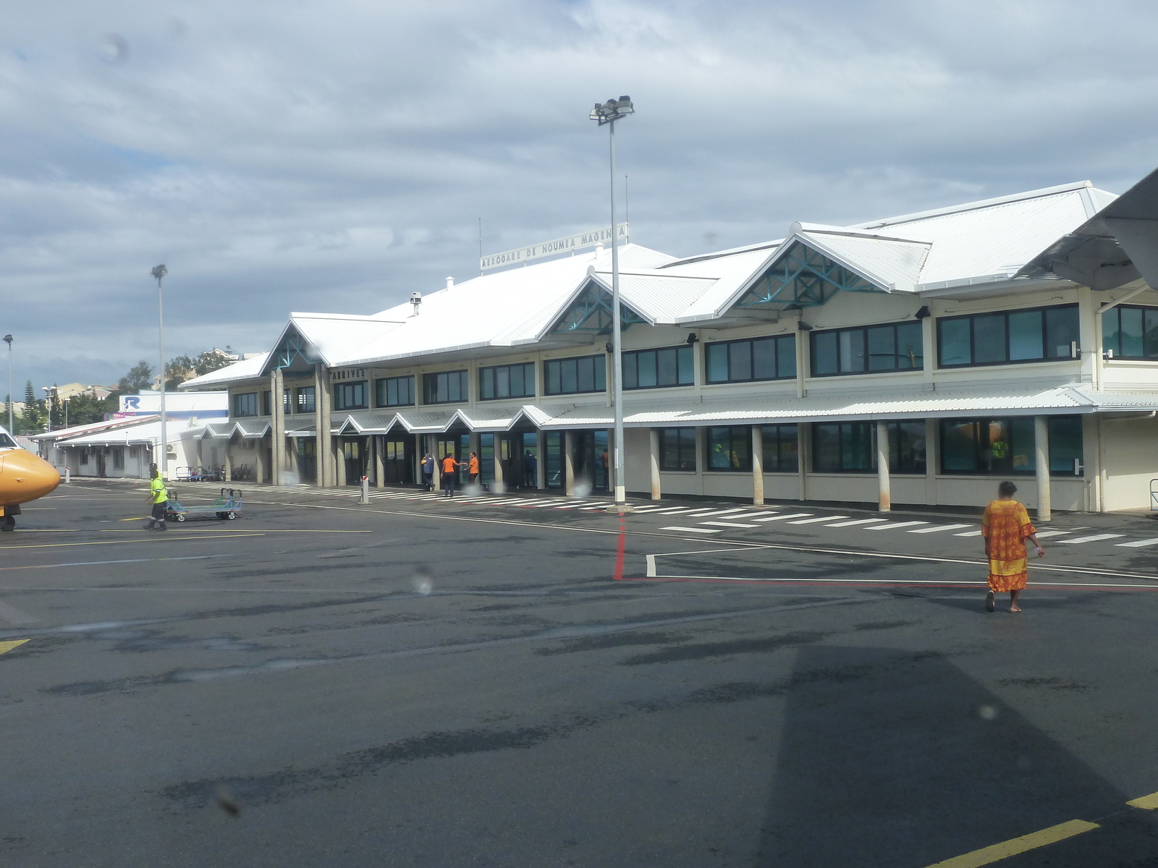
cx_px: 579
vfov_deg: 38.7
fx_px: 1238
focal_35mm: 37
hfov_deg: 50.1
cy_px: 434
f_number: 5
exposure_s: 1/500
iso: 125
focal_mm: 6.1
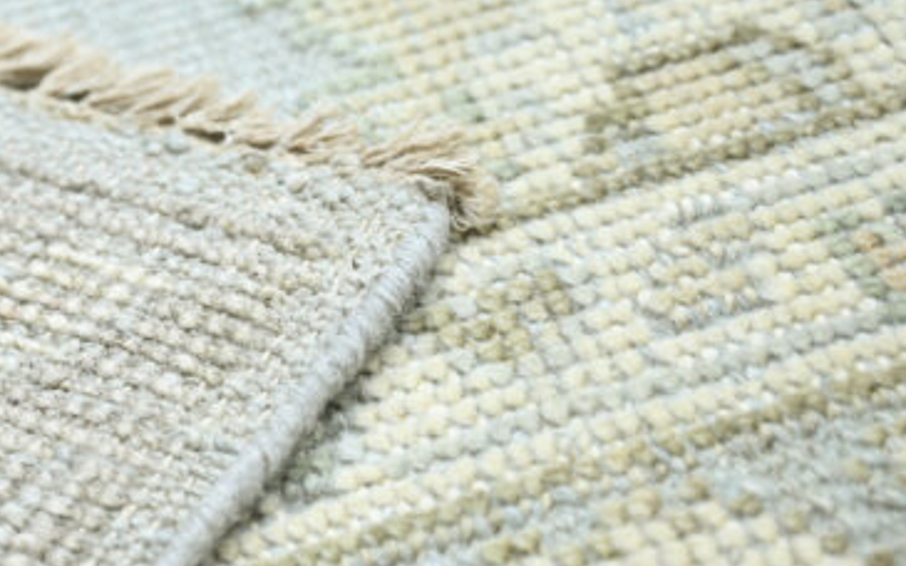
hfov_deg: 23.4
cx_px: 169
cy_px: 196
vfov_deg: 15.0
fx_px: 2148
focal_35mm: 87
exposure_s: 1/30
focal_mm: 52
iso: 125
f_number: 4
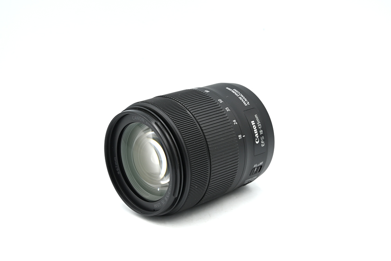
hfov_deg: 27.0
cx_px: 196
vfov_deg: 18.2
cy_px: 130
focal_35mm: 75
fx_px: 815
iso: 160
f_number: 11
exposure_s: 1/30
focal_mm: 75
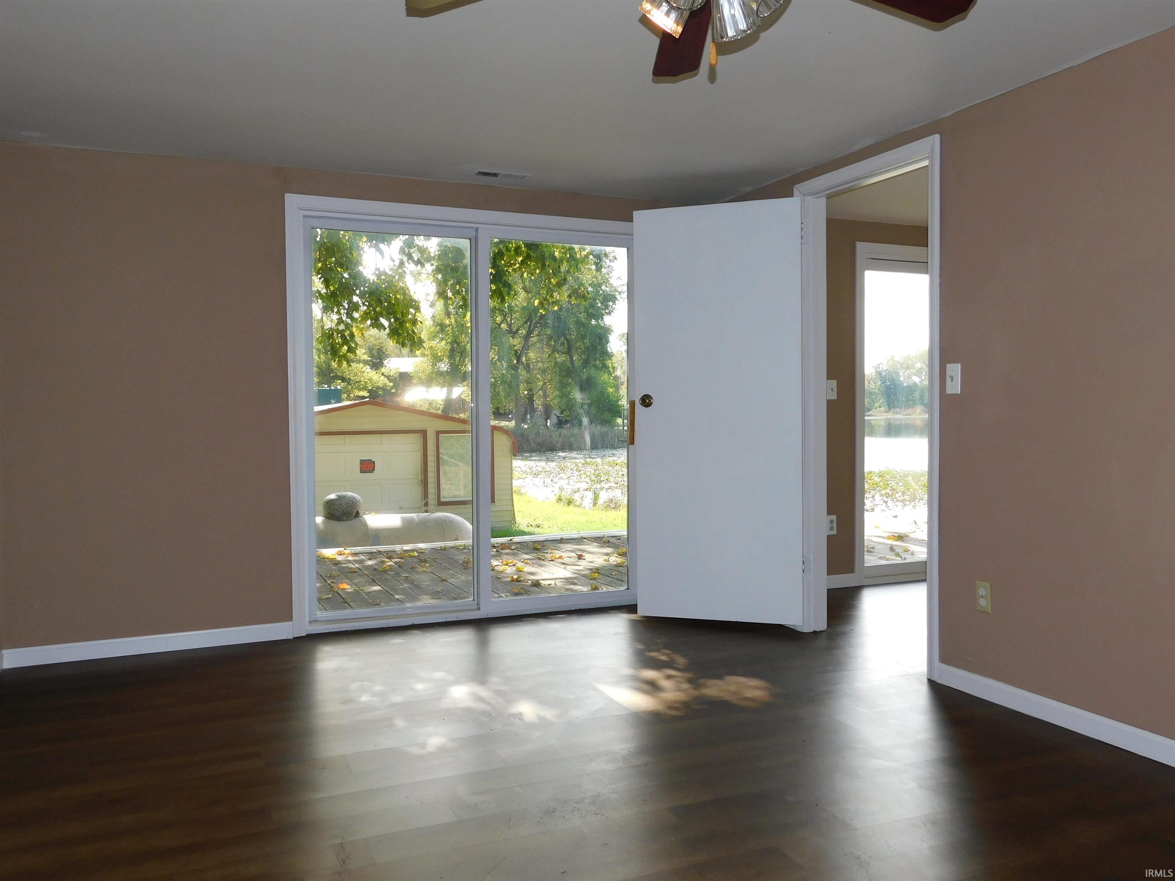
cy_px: 440
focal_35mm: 28
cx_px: 588
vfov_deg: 49.7
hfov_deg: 63.4
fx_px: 950
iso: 125
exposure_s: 1/250
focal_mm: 4.9
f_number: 3.2
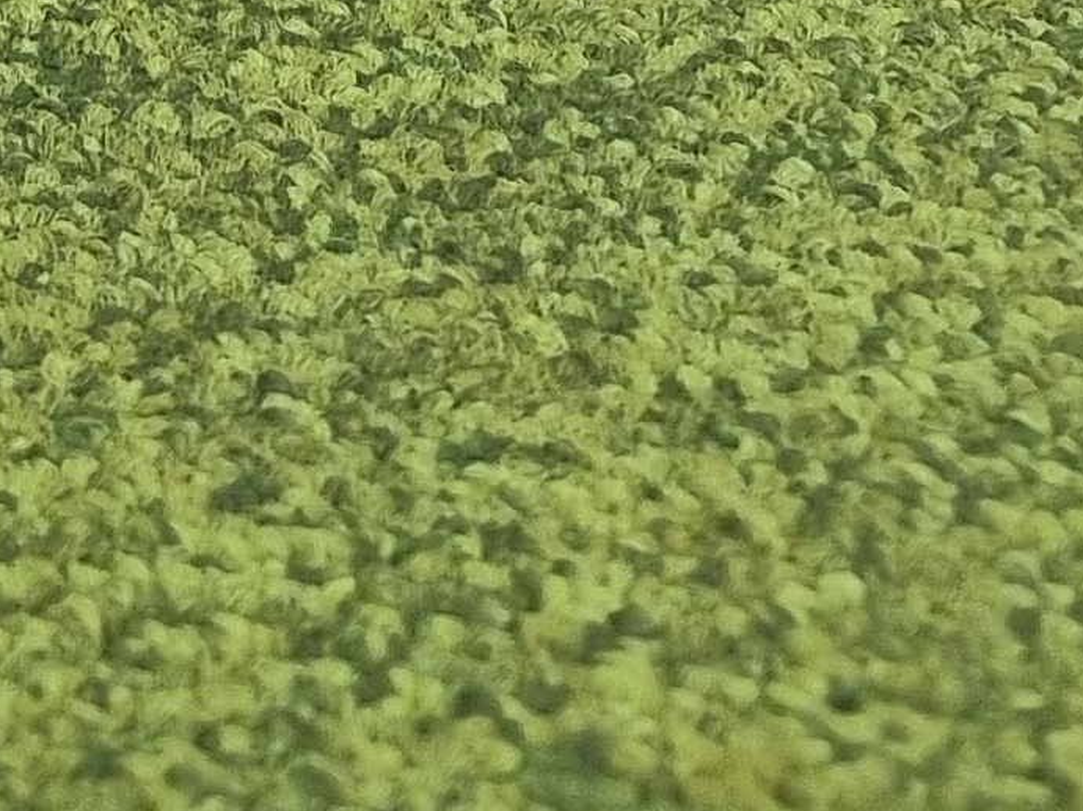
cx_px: -1896
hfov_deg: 10.3
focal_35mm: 152
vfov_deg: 8.7
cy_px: -1235
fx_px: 4754
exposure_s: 1/211
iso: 50
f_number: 1.8
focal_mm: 5.4
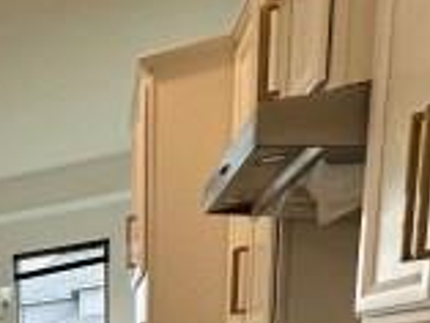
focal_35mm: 57
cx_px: -197
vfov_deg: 19.8
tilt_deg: -11.1
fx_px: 709
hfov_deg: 26.0
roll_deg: +8.6
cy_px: 561
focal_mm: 2.22
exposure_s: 1/120
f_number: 2.2
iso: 125
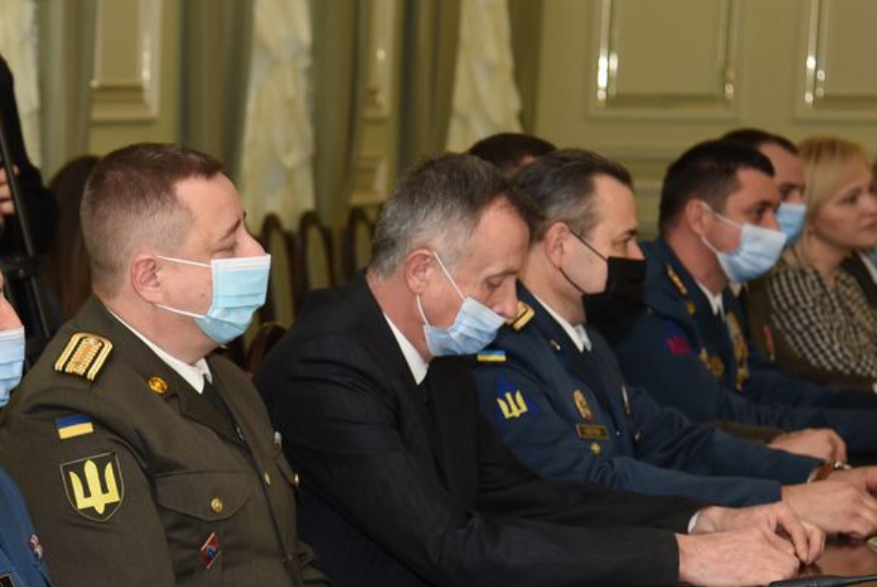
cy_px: 428
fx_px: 3609
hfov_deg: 13.7
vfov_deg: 9.3
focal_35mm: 148
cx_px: 33
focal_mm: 62
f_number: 4
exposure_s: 1/200
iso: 800
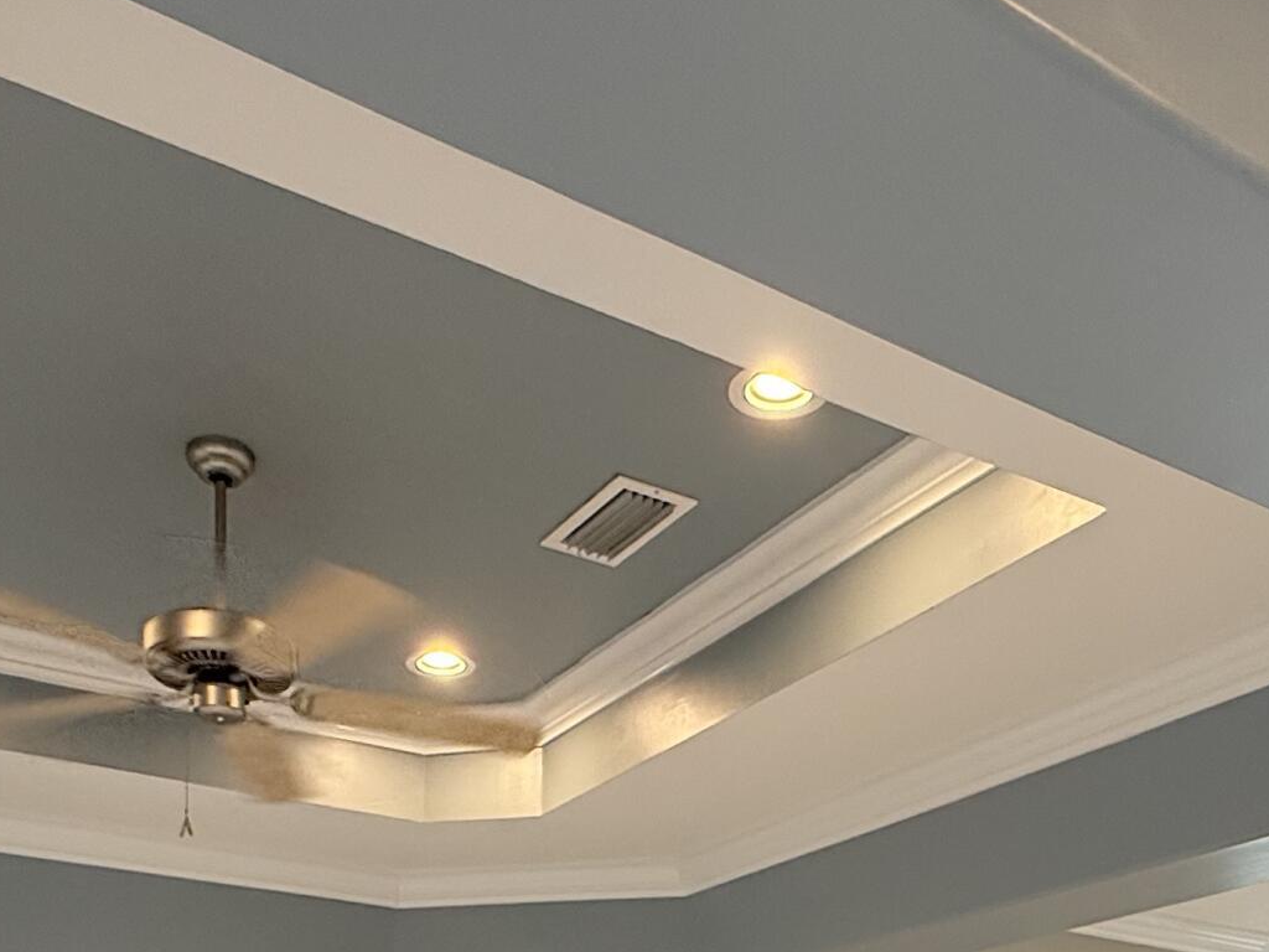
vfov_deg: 28.1
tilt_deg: -0.1
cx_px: 657
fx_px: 1503
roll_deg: -0.6
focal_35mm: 41
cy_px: 1277
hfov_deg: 45.8
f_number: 2.2
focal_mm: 2.22
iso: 125
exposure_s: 1/120
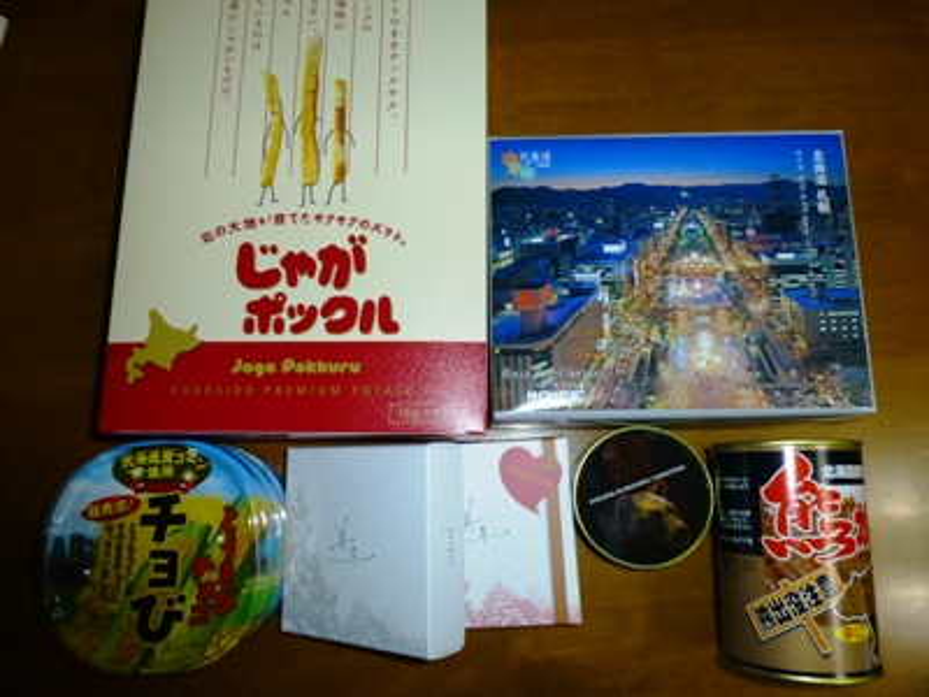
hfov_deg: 69.4
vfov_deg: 54.9
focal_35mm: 25
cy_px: 348
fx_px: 671
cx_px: 464
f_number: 3.3
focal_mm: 4.3
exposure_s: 1/60
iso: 400
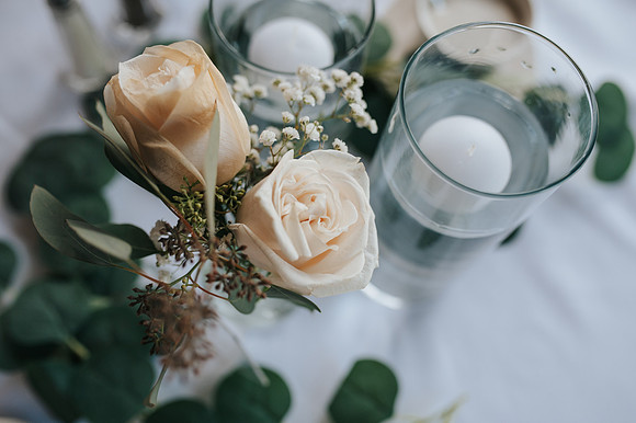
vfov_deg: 36.2
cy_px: 212
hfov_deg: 52.3
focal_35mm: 37
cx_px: 318
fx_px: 647
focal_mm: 35
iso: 640
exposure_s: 1/400
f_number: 2.8
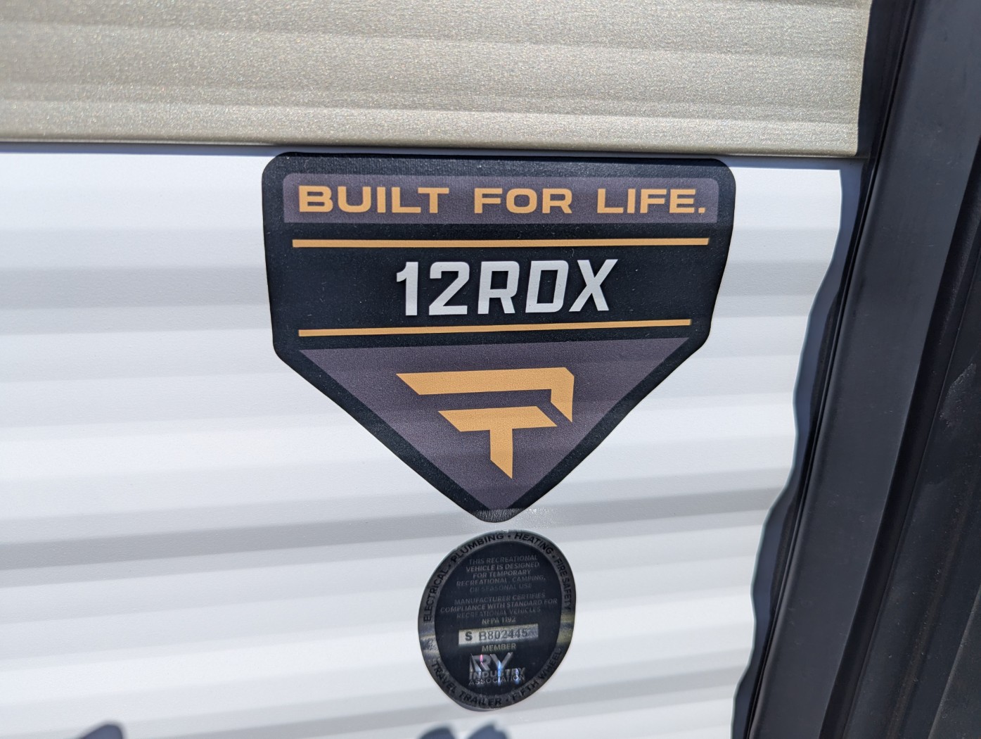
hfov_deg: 71.5
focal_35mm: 24
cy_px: 370
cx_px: 490
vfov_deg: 56.9
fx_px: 681
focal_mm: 6.81
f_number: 1.85
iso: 57
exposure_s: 1/4348
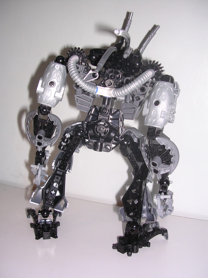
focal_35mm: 38
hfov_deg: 37.7
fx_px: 304
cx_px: 104
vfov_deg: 49.0
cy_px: 139
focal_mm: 5.8
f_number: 2.8
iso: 100
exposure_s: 1/60.1
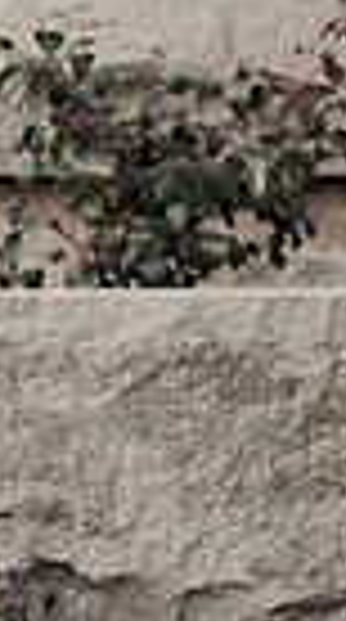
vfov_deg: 5.7
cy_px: 673
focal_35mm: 375
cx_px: -400
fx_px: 6154
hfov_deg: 3.2
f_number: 3.5
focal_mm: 85
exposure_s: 1/125
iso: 64
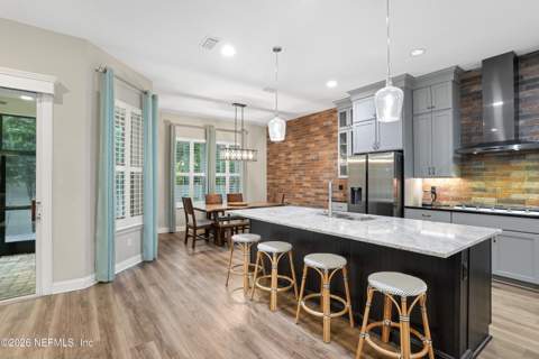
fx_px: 255
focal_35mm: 17
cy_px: 180
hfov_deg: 93.3
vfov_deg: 70.4
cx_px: 270
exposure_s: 4
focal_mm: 17
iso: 400
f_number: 8
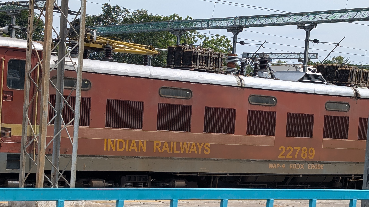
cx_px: 229
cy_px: 172
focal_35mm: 68
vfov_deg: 17.6
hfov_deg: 30.9
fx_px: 665
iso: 18
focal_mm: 6.9
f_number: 1.68
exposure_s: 1/978
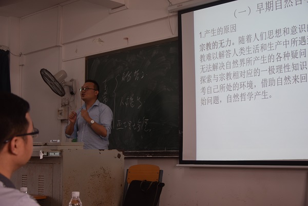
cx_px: 154
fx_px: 488
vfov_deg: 23.8
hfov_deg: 35.1
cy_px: 103
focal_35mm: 57
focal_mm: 38
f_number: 4.5
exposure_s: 1/100
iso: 400
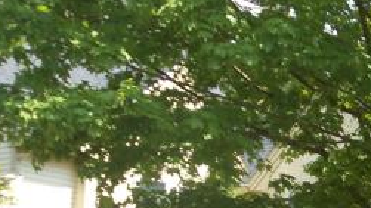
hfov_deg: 15.1
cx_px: 599
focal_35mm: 129
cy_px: 280
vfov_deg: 9.2
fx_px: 1269
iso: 80
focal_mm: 5.2
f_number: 3.3
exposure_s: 1/200
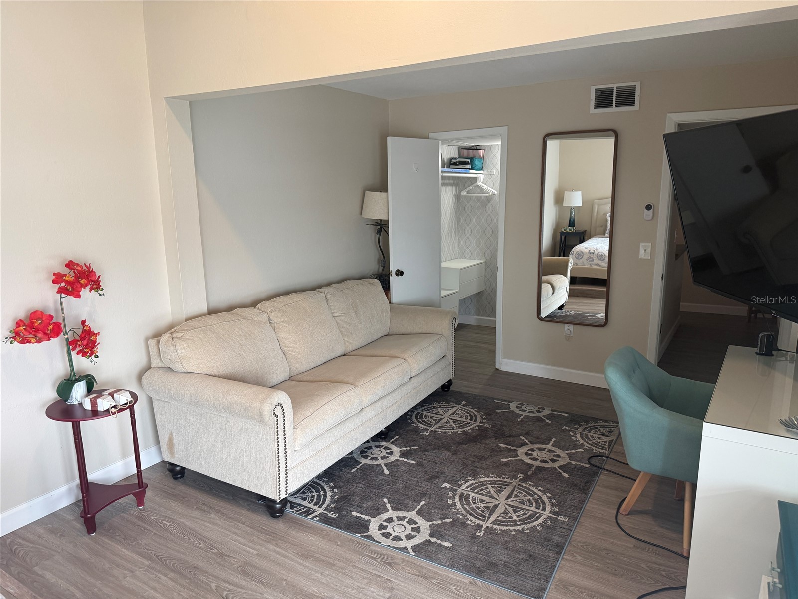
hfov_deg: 71.6
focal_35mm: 24
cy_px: 300
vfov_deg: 56.8
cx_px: 399
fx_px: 553
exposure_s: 1/120
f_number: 1.78
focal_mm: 6.76
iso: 200
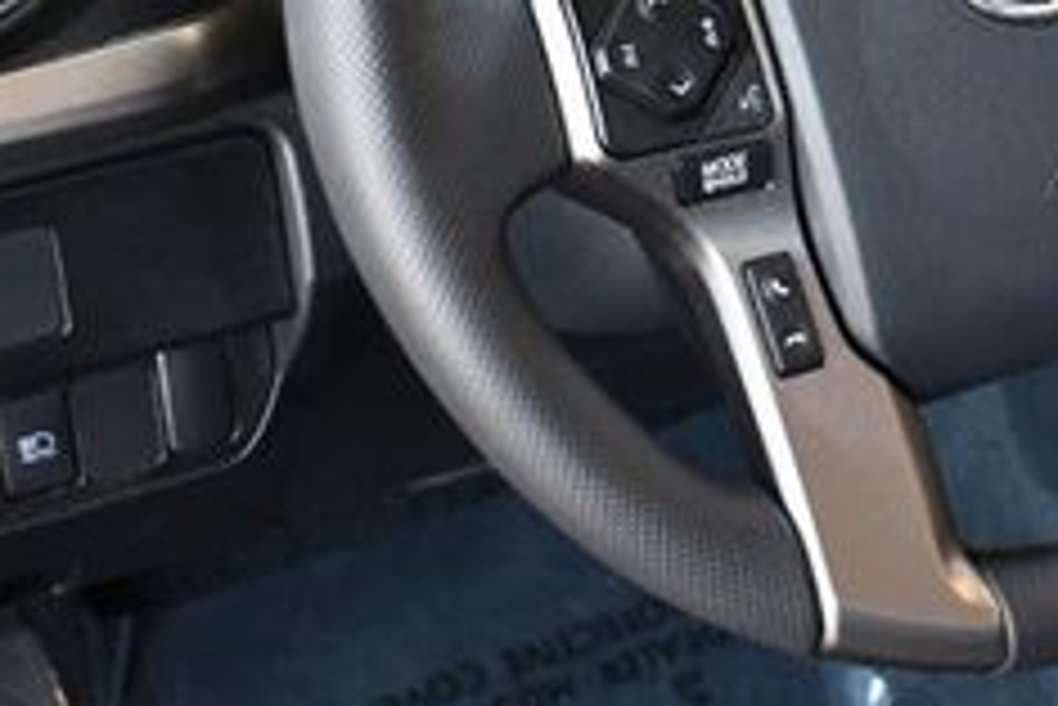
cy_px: 25
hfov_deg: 18.0
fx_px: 3205
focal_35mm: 109
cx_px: 1184
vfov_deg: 12.5
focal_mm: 20
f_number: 3.8
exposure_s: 1/125
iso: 800
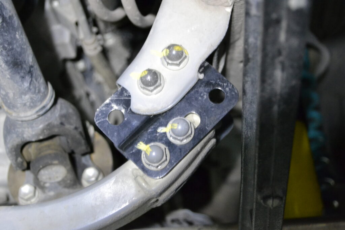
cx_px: 172
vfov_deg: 25.8
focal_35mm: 52
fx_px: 503
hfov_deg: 37.8
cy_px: 115
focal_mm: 35
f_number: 5
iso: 3200
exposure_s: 1/4
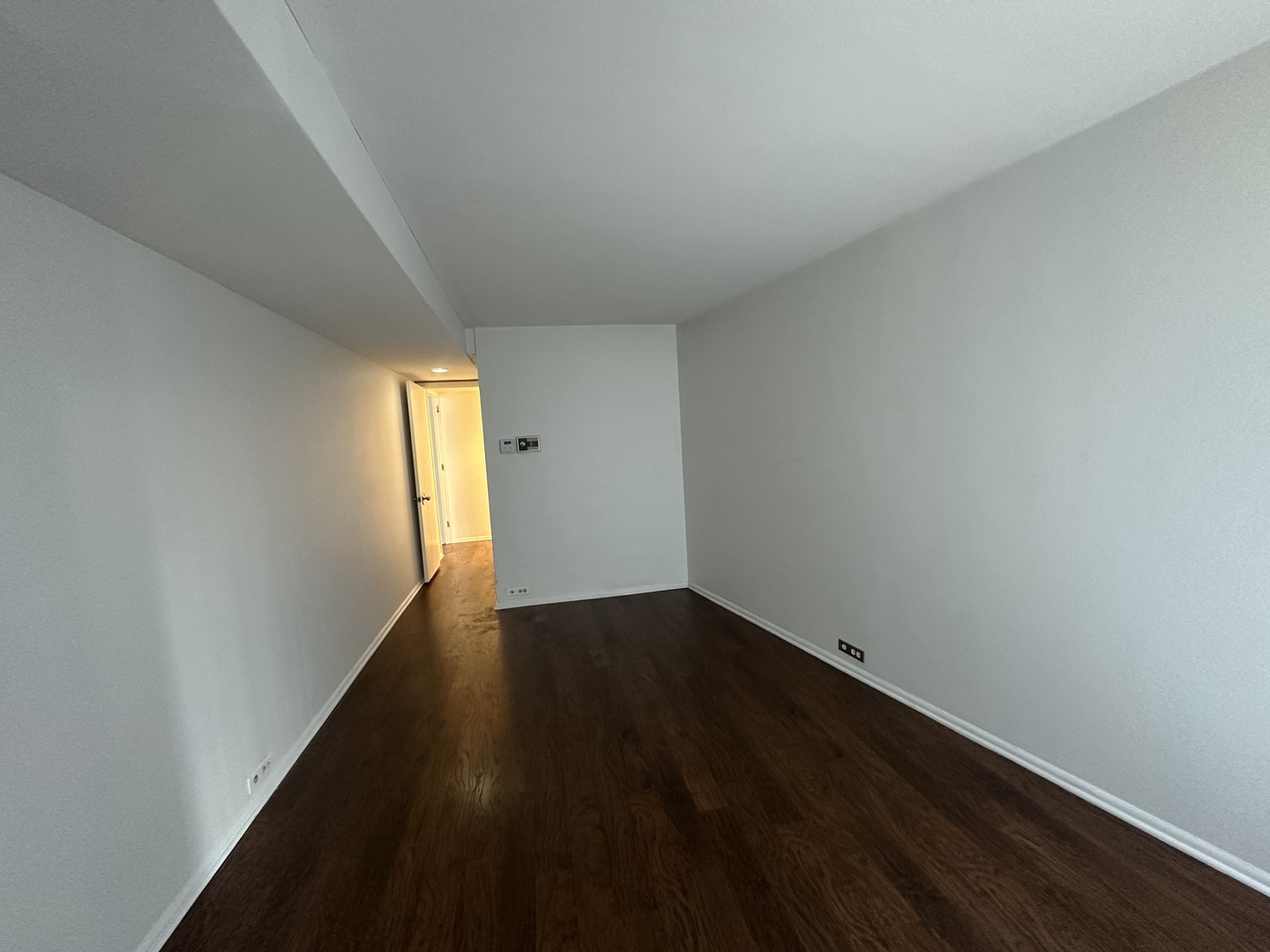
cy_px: 476
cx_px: 635
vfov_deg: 85.7
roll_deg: +3.5
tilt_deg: -4.9
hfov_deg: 102.1
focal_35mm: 14
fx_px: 514
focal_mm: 2.22
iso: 500
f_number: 2.2
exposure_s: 1/60
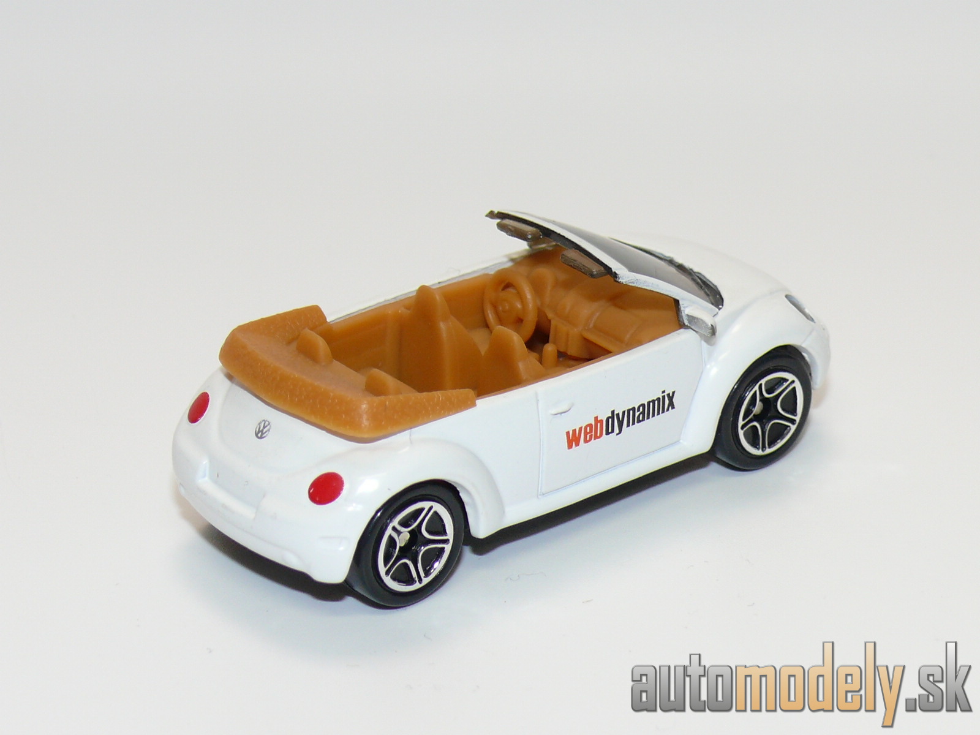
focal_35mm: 112
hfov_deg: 17.6
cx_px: 490
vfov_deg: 13.2
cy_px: 368
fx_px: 3171
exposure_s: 1/30
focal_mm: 14.2
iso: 100
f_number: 4
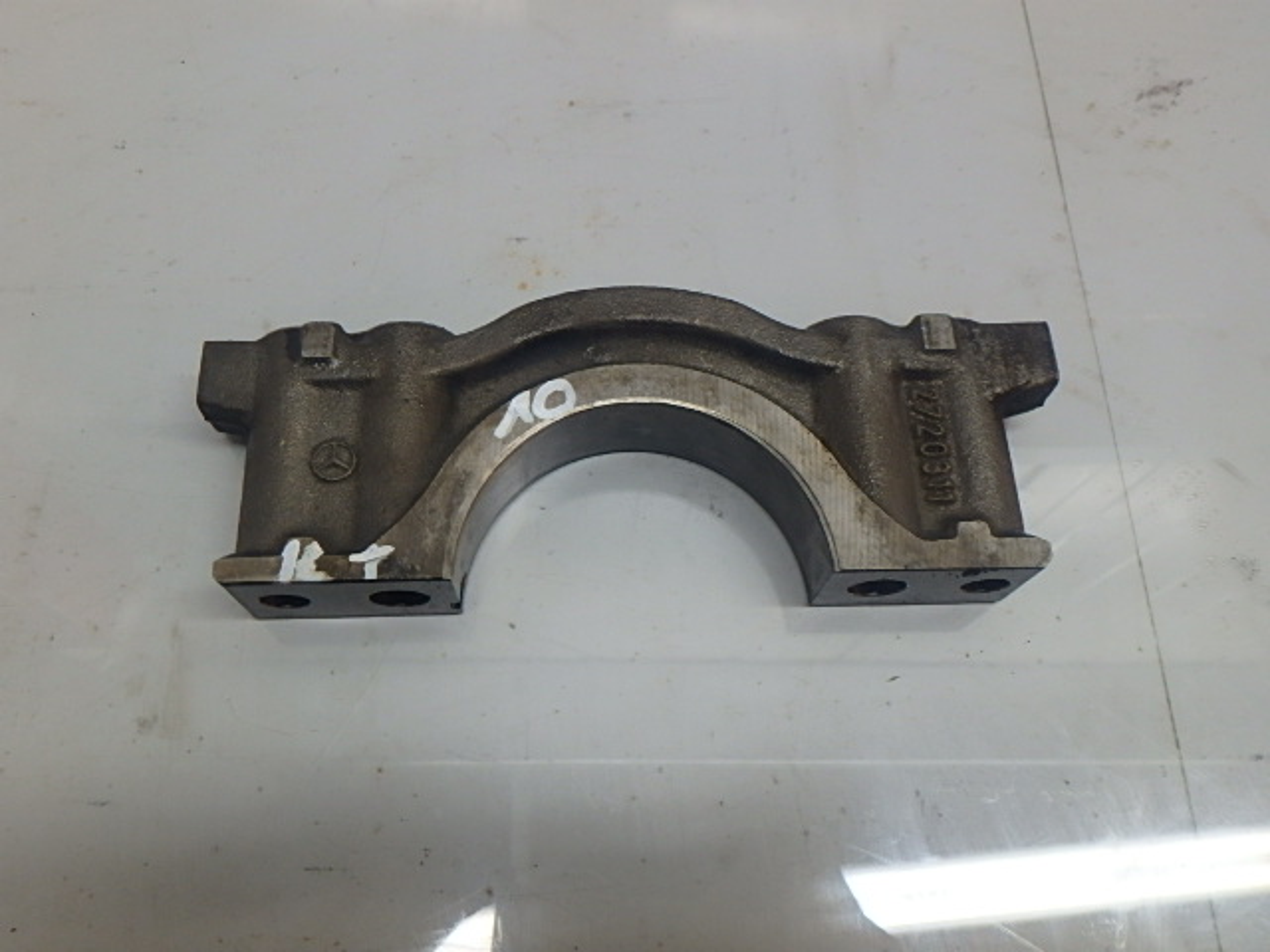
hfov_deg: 61.7
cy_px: 476
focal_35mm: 29
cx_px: 635
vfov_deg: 48.2
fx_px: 1064
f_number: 4.6
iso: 200
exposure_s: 1/40
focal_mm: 5.2
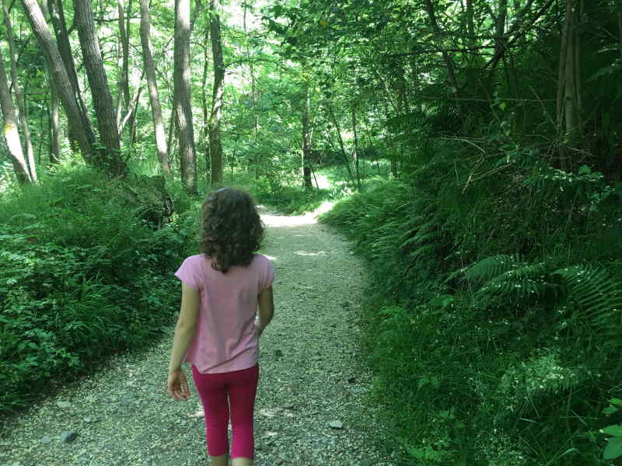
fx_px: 521
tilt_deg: -15.7
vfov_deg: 48.2
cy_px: 233
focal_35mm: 29
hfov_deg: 61.7
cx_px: 311
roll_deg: -2.9
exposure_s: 1/33
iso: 40
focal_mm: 4.15
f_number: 2.2
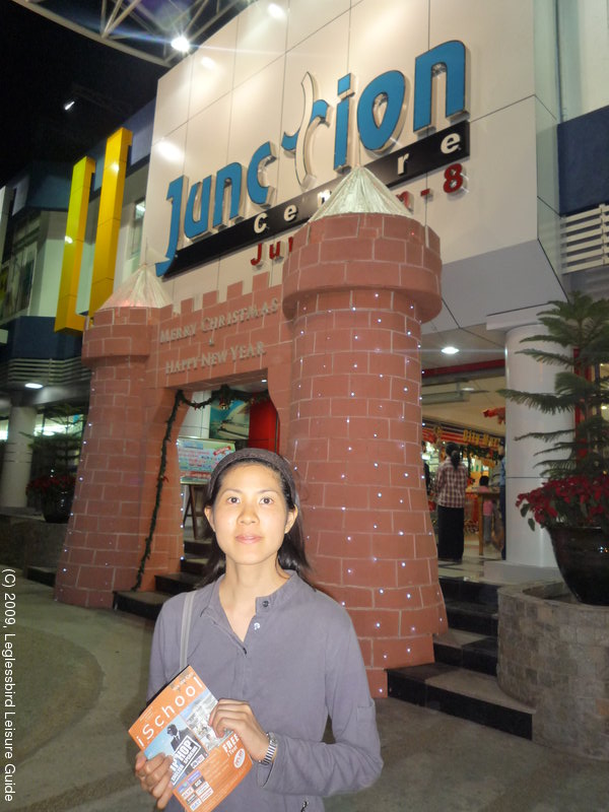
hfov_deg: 54.9
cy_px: 406
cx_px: 304
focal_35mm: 25
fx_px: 586
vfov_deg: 69.4
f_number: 2.8
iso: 250
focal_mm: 4.4
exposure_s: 1/30
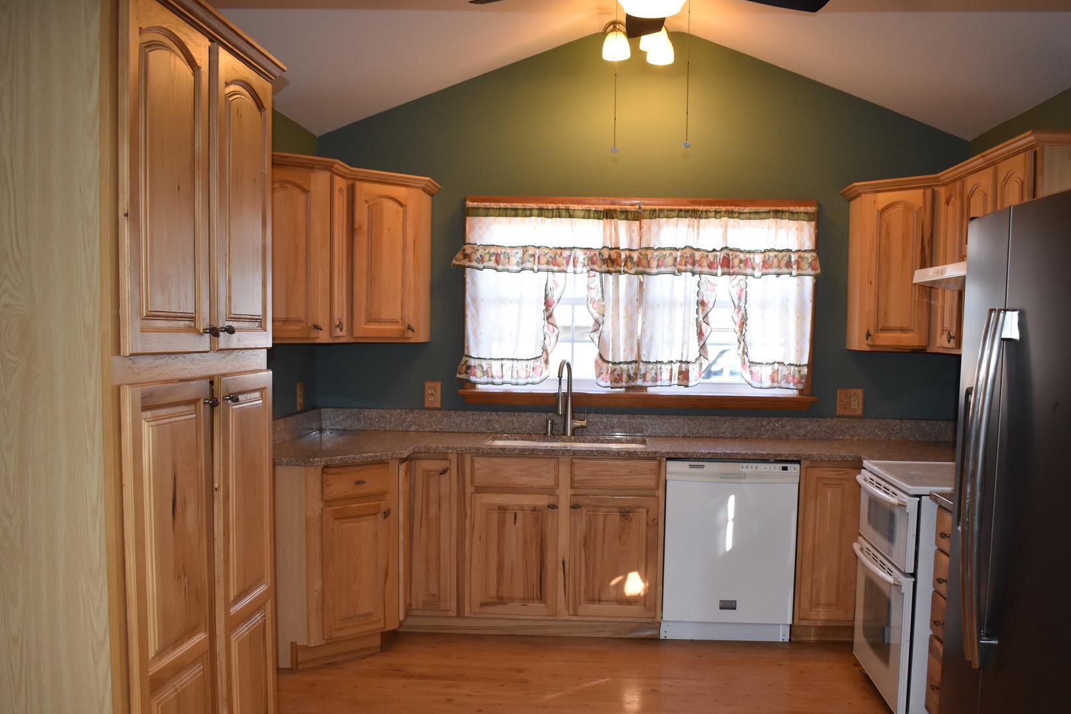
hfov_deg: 55.8
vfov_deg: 38.7
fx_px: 1011
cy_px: 440
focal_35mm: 34
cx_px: 571
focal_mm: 18
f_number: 3.5
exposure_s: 1/125
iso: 800
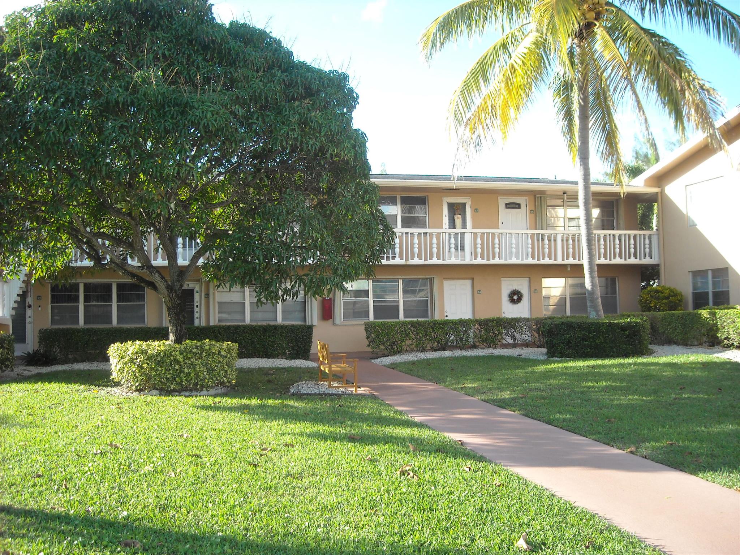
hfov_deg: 52.6
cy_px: 278
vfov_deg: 40.7
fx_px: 748
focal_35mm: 35
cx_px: 370
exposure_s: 1/250
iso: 77
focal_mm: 5.7
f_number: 2.8
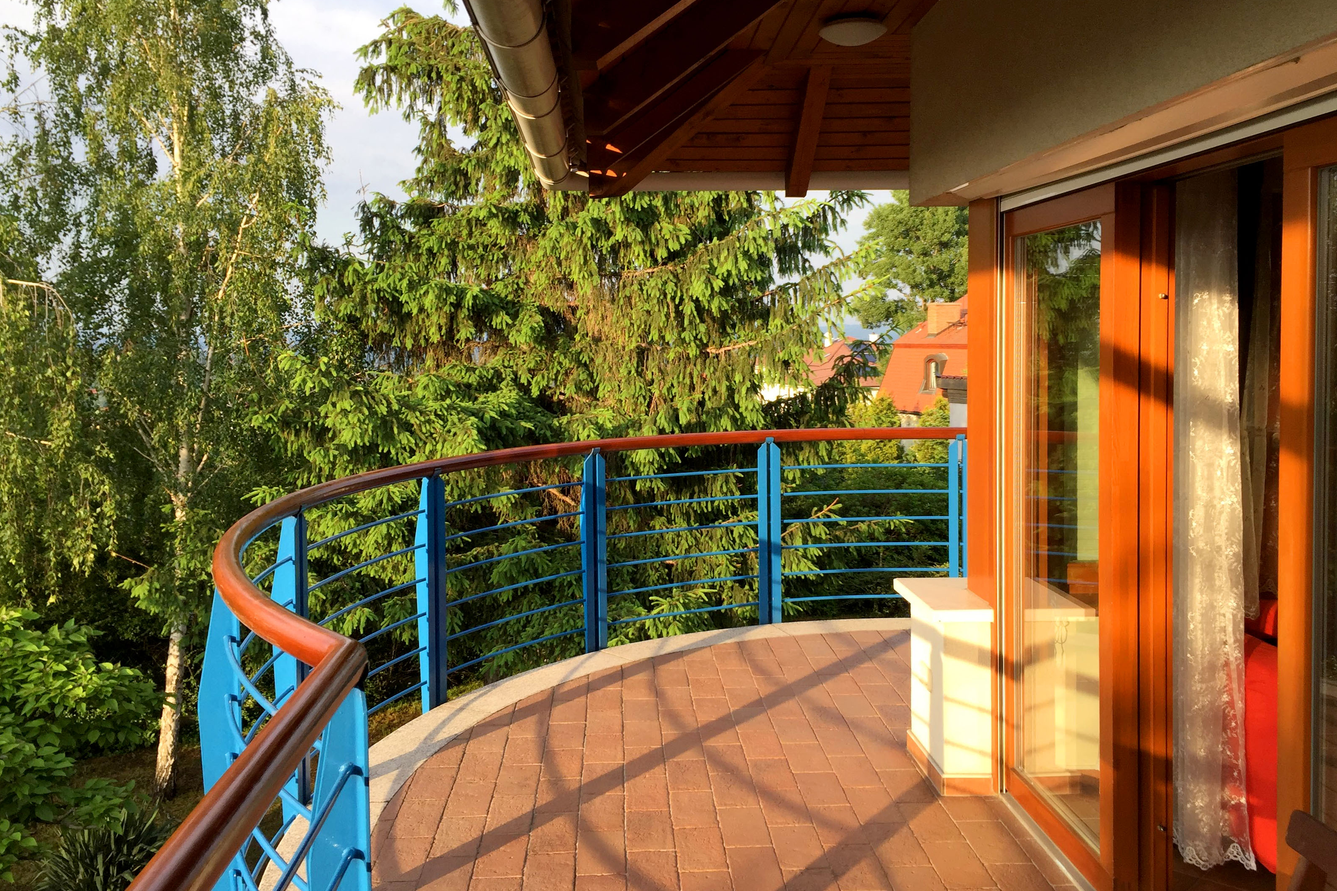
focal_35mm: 31
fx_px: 1151
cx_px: 655
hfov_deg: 60.3
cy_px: 432
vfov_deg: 42.3
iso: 32
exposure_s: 1/286
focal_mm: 4.15
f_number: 2.2
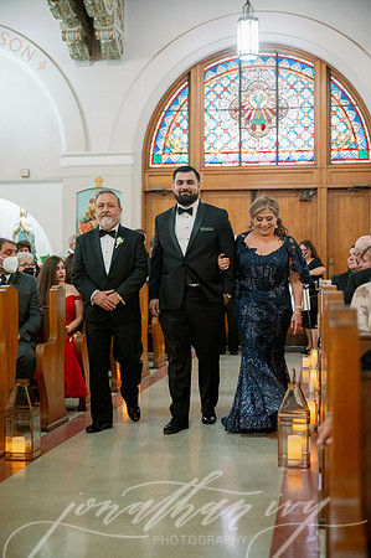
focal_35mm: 55
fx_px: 852
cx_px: 186
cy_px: 279
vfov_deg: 36.3
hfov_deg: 24.6
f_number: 2.8
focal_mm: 55
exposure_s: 1/200
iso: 4000
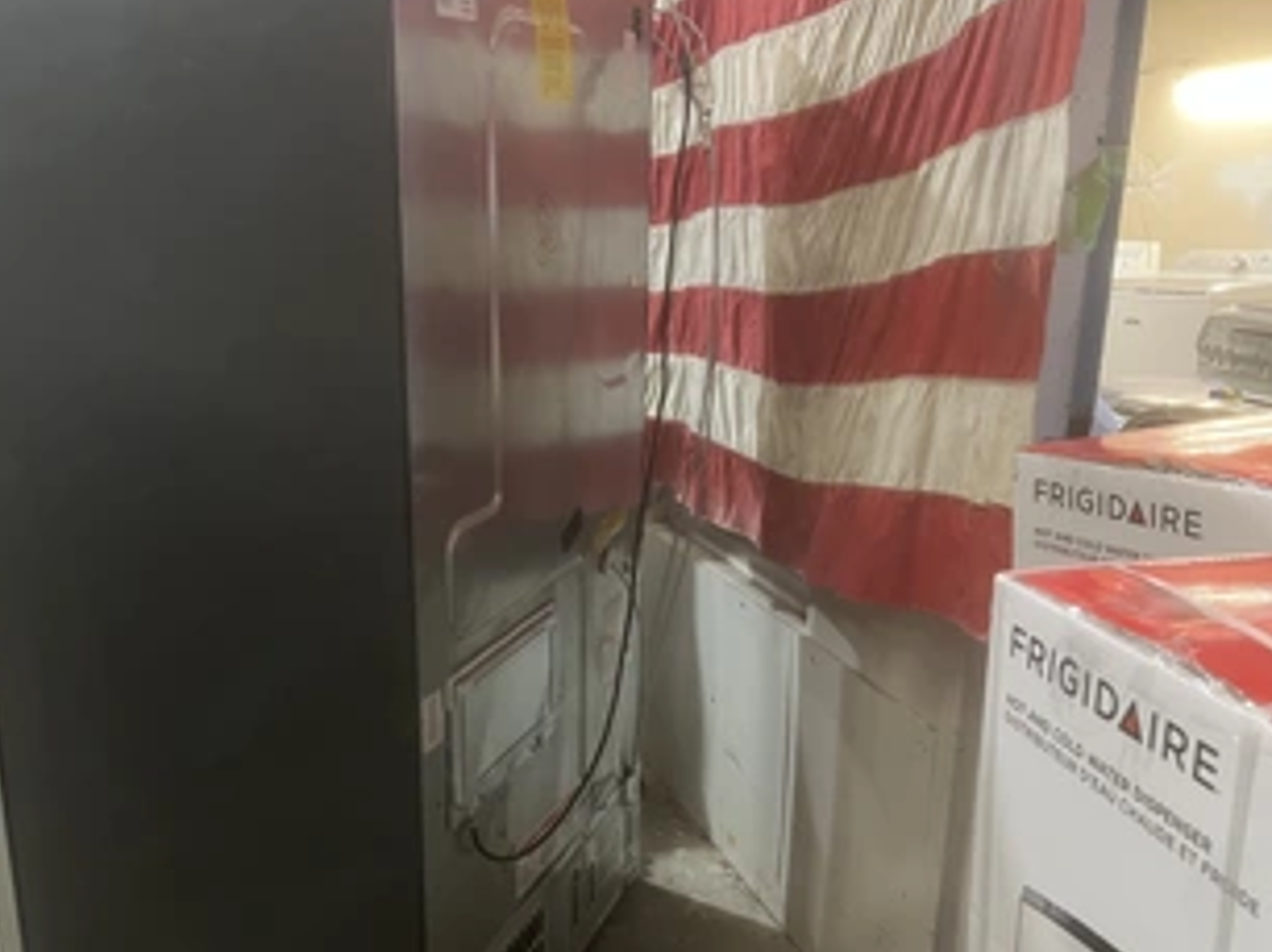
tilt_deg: -14.4
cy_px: 561
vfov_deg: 41.6
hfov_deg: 53.4
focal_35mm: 34
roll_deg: +0.3
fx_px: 1248
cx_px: 474
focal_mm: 5.1
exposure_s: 1/60
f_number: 1.6
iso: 160
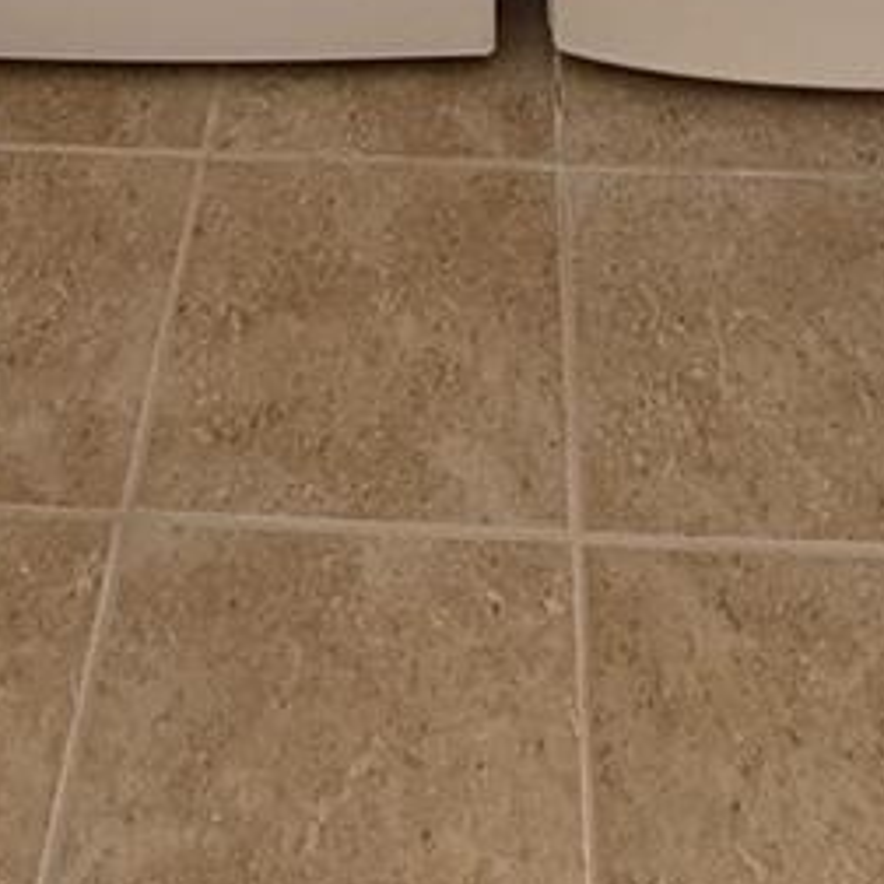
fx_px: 1705
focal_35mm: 59
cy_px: -975
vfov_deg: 17.7
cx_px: 410
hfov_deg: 29.1
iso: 200
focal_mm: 2.22
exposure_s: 1/99
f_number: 2.2
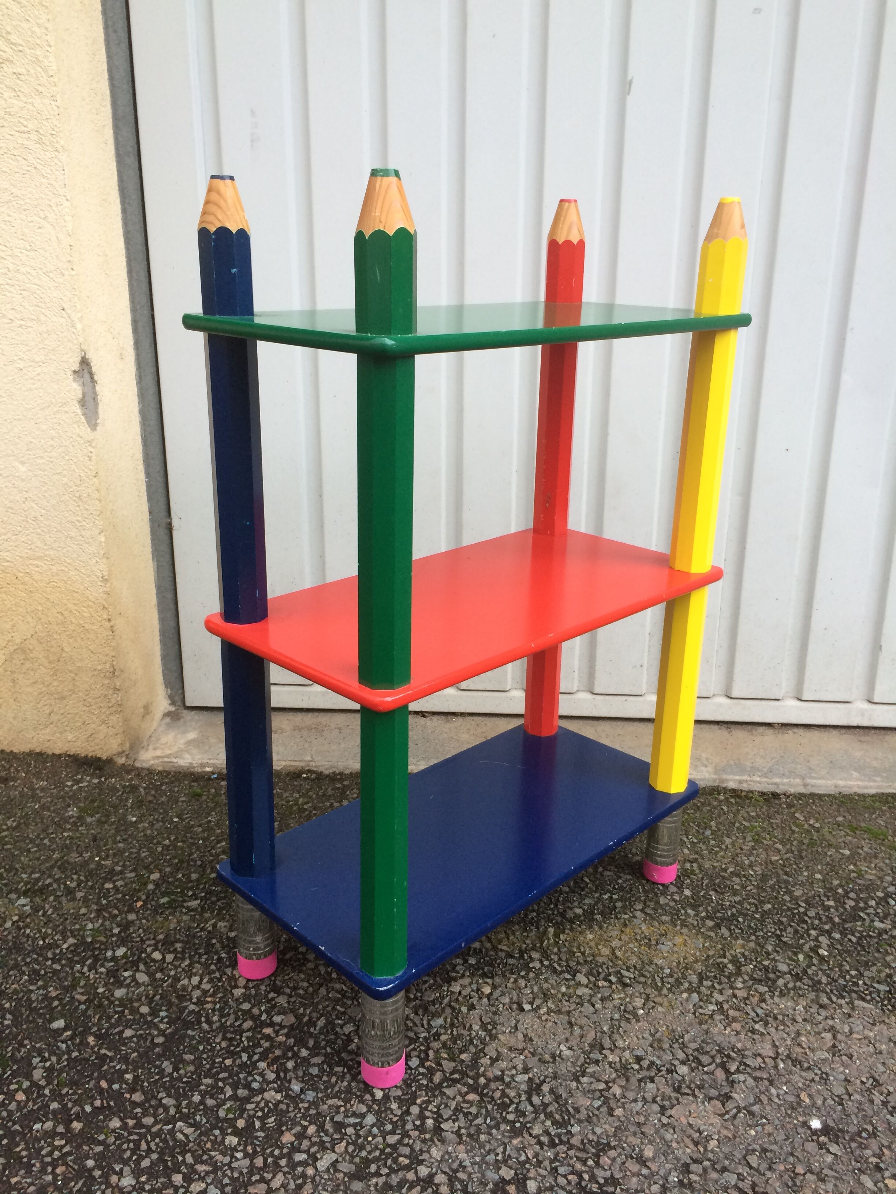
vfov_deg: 61.7
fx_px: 1001
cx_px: 448
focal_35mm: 29
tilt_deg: -19.1
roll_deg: +0.0
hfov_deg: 48.2
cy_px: 597
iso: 50
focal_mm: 4.15
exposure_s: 1/33
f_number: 2.2
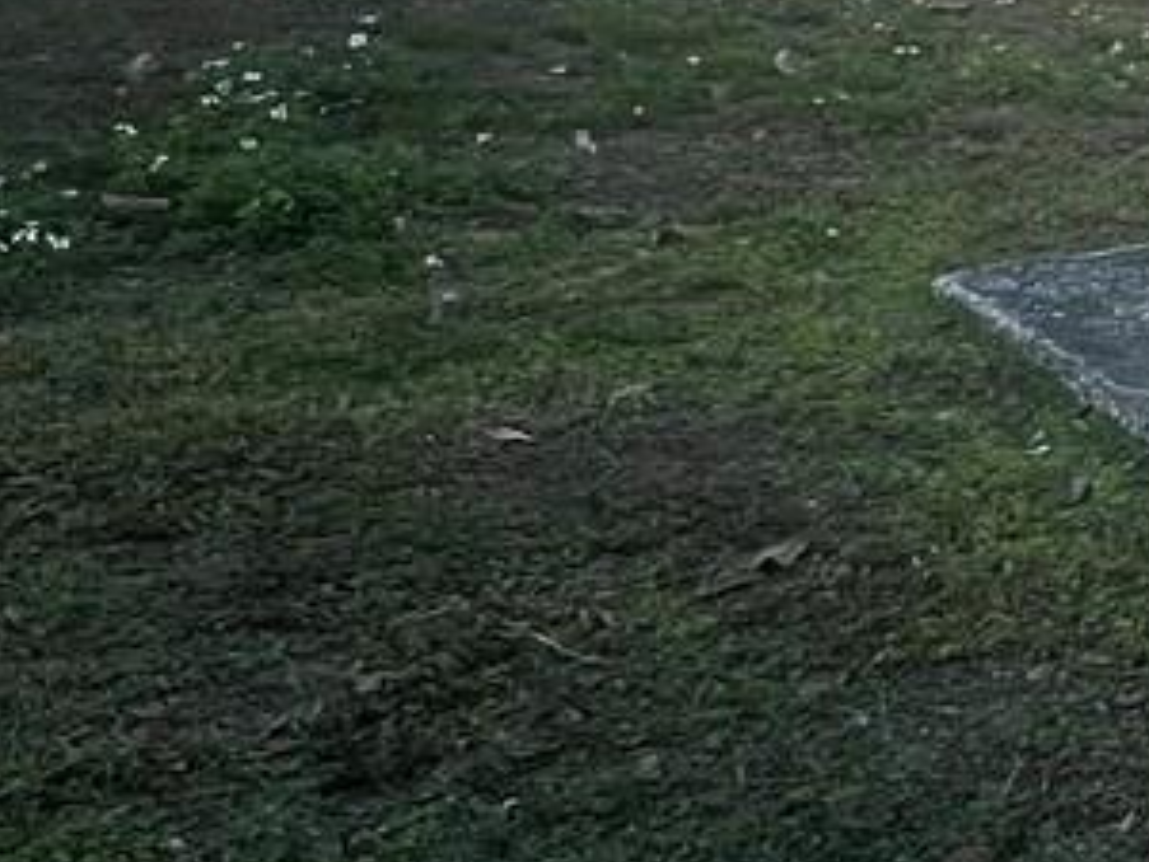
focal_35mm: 69
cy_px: -84
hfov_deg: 21.2
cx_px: 1939
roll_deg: -5.0
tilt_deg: -7.8
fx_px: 2291
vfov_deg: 20.4
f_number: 1.8
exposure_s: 1/779
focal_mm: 1.57
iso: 32
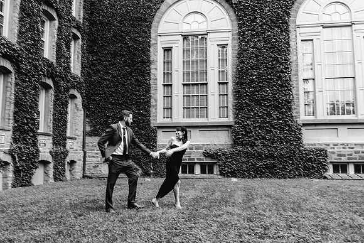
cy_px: 130
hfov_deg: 64.5
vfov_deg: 45.7
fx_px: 288
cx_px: 193
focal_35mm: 28
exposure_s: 1/40
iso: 400
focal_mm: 26
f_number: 13
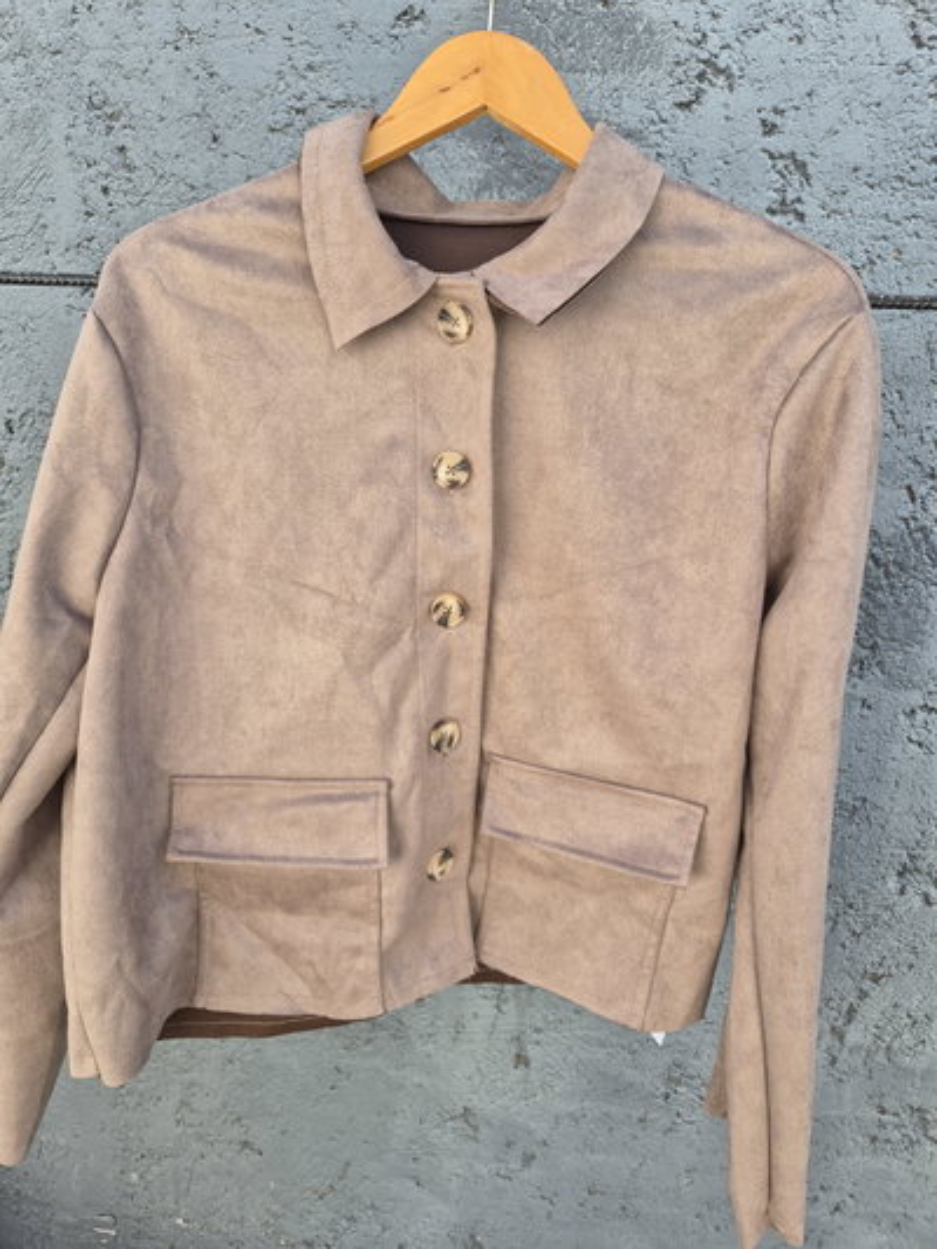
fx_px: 830
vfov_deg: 73.9
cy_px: 624
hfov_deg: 58.9
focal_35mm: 23
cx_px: 468
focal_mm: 5.4
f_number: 1.8
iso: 25
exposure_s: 1/255
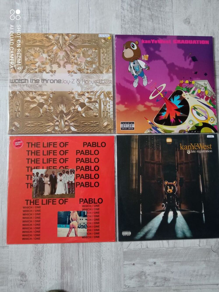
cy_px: 146
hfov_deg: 51.4
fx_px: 228
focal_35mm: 27
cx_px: 110
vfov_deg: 65.3
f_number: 2.2
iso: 555
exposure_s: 1/25
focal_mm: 3.79
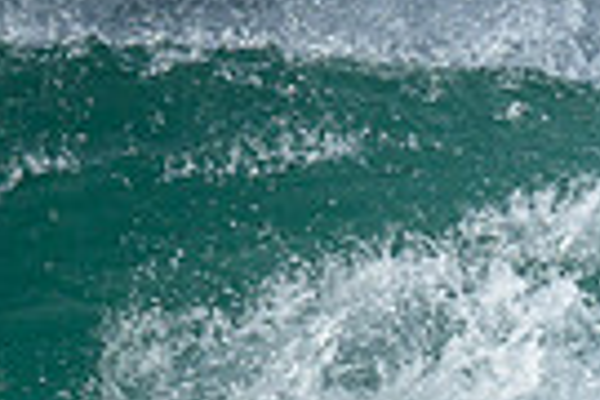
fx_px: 78727
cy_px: 389
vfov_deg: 0.3
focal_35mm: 4724
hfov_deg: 0.4
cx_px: 1723
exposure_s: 1/2000
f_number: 6.3
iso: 220
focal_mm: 800
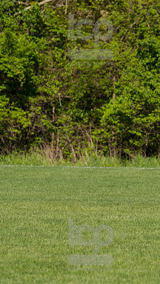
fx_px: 3124
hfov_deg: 2.9
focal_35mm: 415
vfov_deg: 5.2
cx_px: 196
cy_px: 142
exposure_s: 1/1600
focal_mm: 175
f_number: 5.6
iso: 250
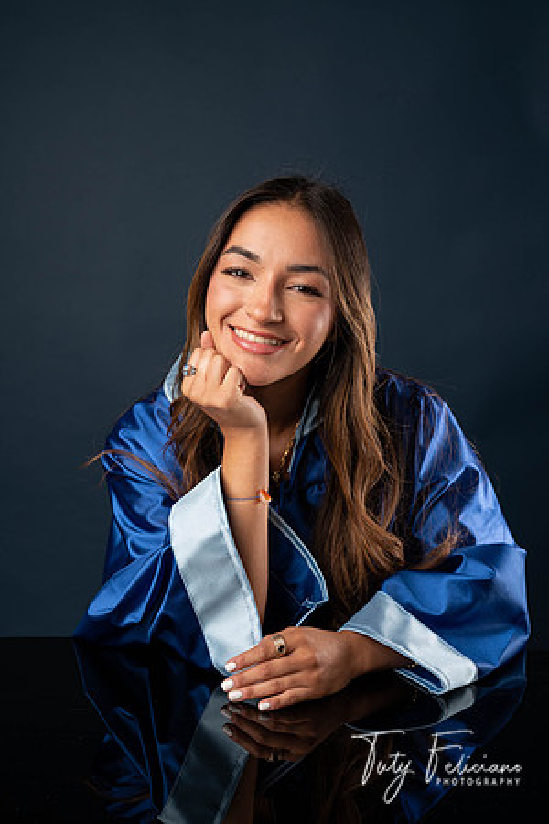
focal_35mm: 50
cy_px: 412
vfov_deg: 39.6
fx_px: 1144
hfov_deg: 27.0
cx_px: 274
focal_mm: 50
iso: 200
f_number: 5.6
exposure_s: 1/100
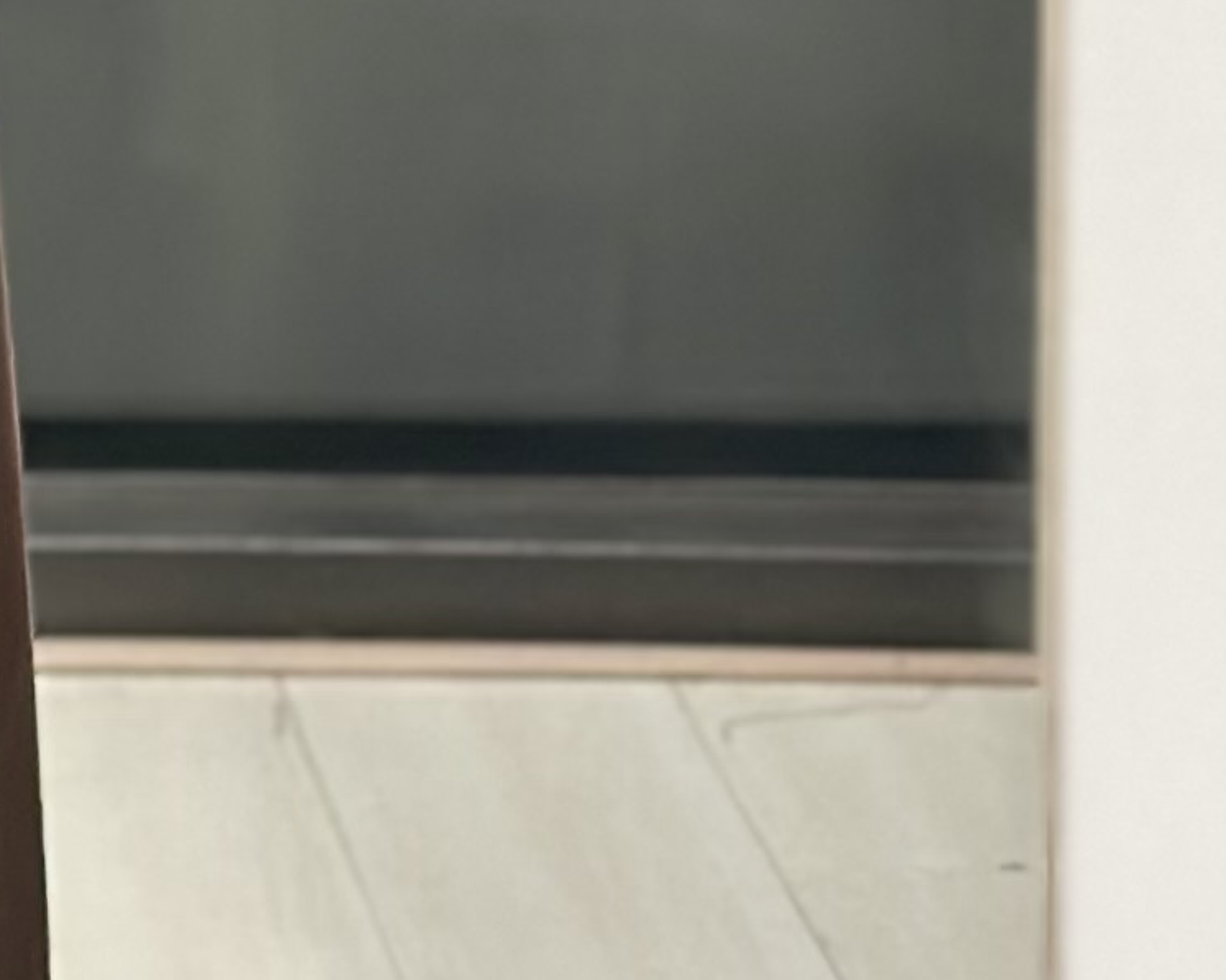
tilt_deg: -19.8
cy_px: -691
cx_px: -850
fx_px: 9176
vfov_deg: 6.0
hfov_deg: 7.5
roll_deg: +2.9
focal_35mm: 253
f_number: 1.78
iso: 200
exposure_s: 1/100
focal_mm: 6.86
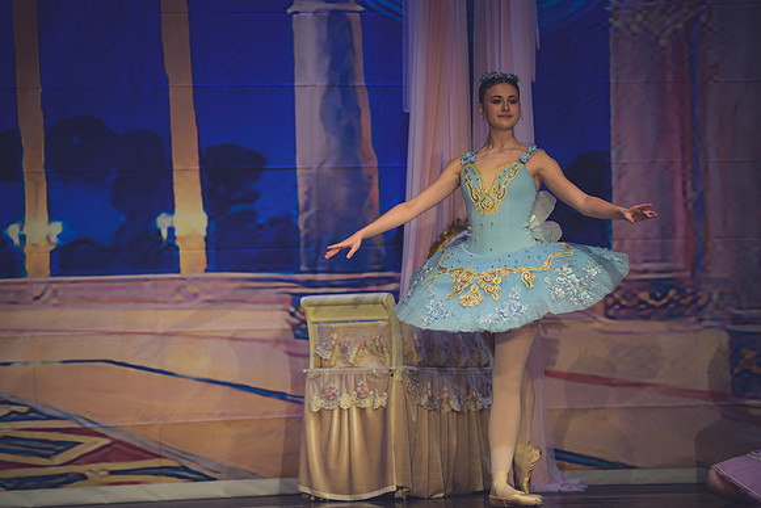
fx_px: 3700
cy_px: 254
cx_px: 380
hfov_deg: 11.7
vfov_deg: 7.9
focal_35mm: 175
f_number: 2.8
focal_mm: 175
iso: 800
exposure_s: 1/320
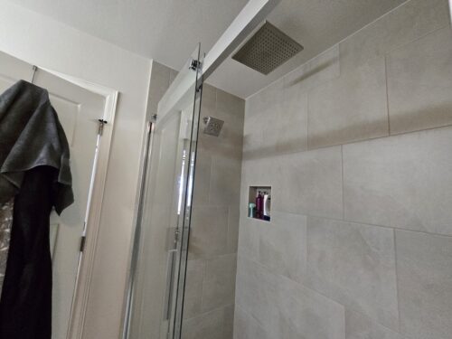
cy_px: 170
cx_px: 226
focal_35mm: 13
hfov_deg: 106.2
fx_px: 170
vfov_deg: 89.9
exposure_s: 1/60
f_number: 2.2
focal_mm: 2.2
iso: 1000
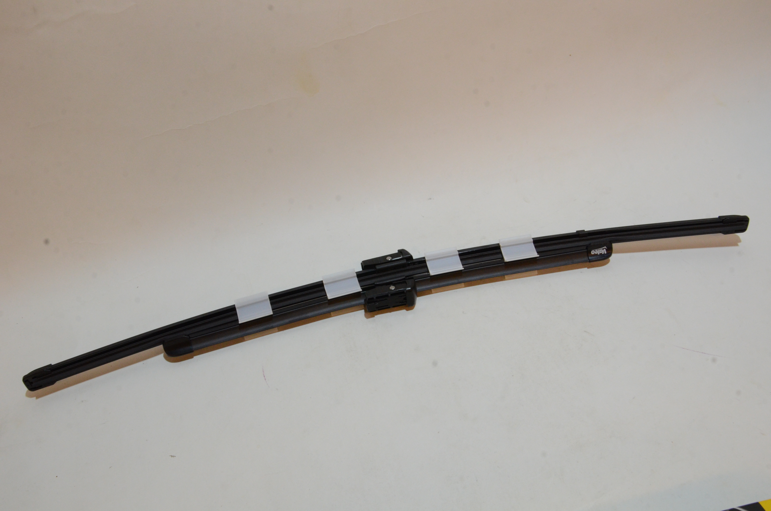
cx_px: 386
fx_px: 673
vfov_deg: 41.5
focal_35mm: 32
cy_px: 256
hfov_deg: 59.6
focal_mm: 21
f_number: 20
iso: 1600
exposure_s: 1/50
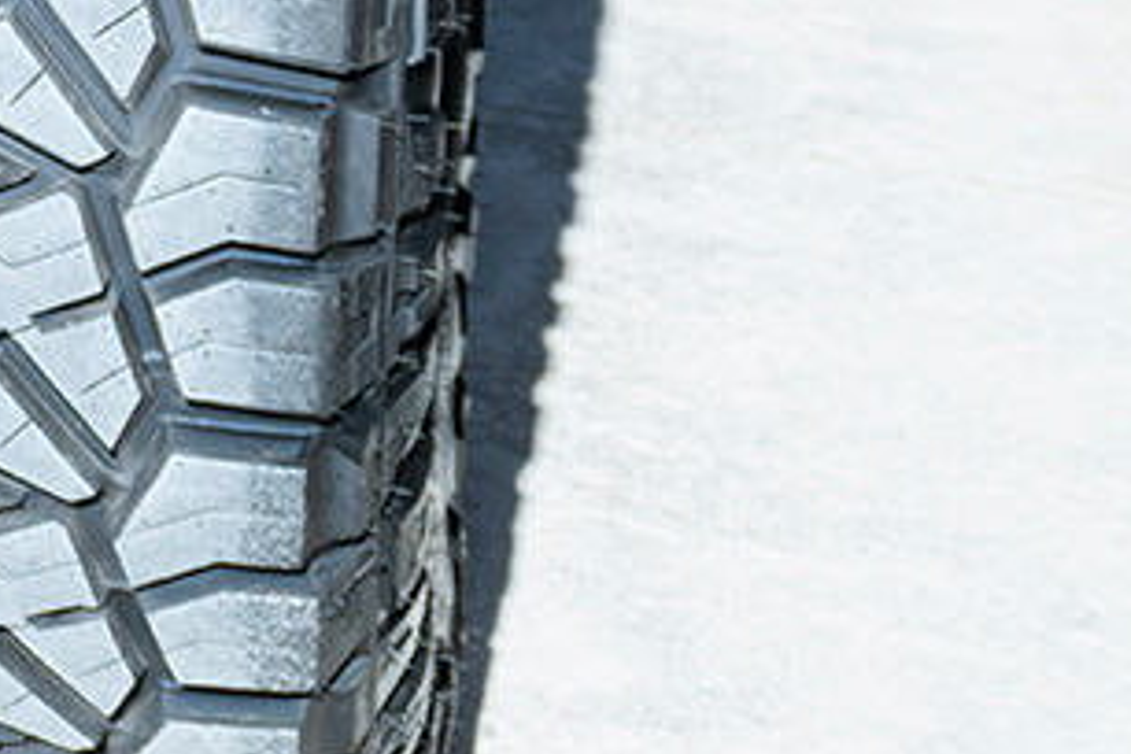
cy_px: -1098
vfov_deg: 8.2
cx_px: -1778
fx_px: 4806
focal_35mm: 153
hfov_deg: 10.9
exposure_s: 1/100
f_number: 6.3
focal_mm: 26
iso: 100
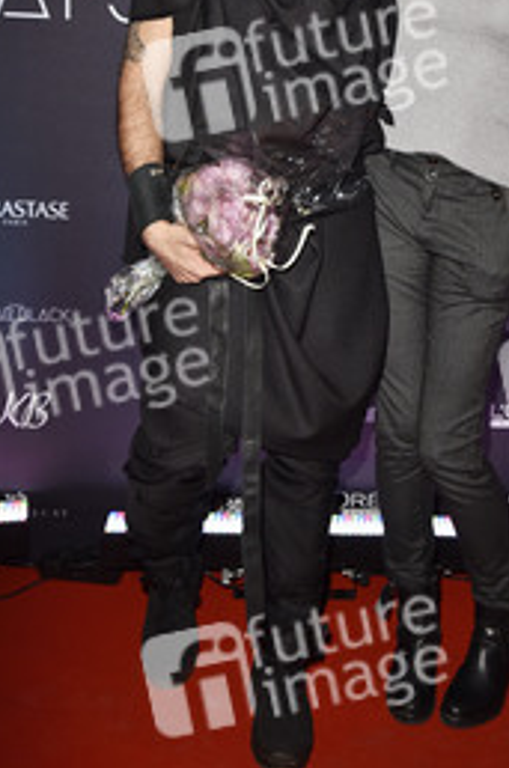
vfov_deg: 33.5
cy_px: 220
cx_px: 381
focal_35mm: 59
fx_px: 1256
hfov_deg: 22.7
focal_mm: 38
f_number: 5
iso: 800
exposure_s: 1/125
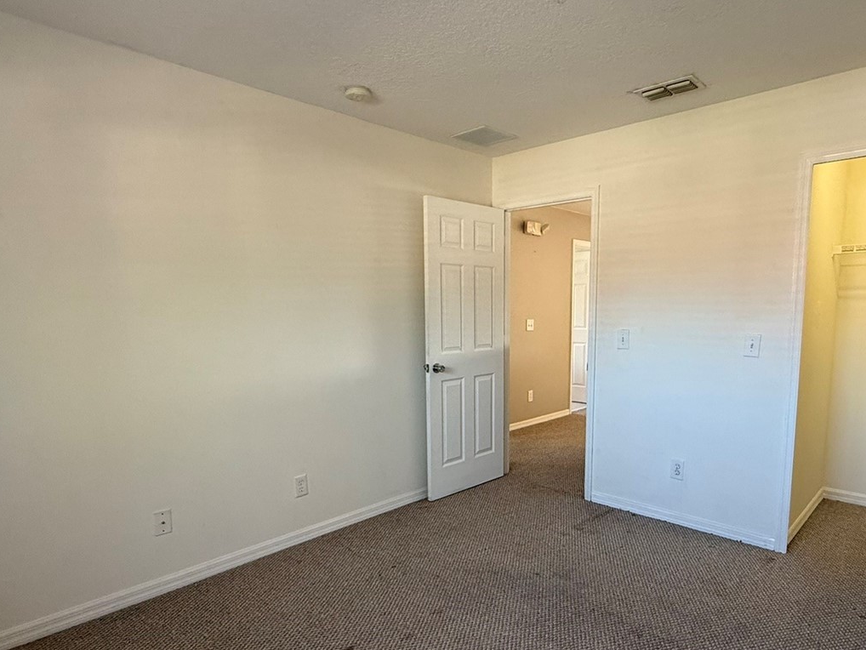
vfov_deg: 60.8
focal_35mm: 22
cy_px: 374
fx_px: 551
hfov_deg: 76.1
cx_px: 479
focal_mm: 2.22
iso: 250
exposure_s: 1/120
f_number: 2.2
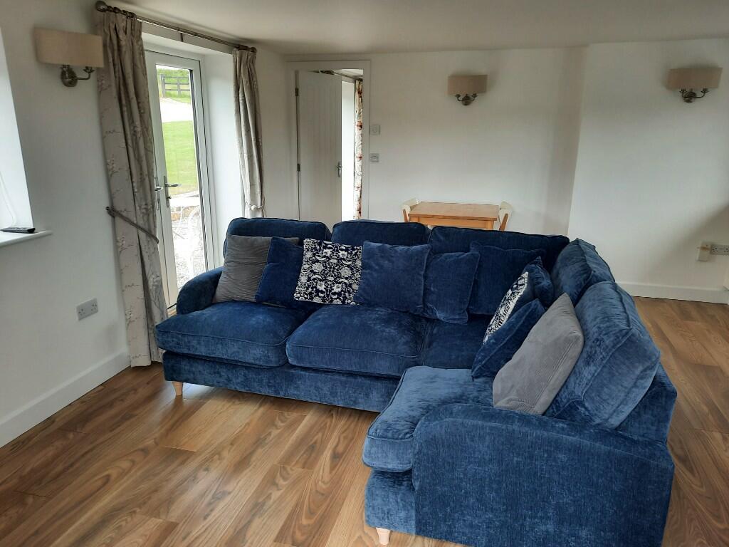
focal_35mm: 25
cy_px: 274
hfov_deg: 69.4
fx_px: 526
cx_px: 364
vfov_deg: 54.9
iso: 32
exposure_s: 1/60
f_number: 2
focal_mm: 4.6
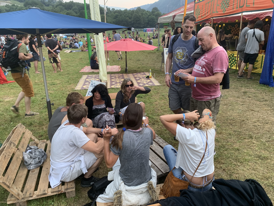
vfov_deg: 53.1
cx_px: 137
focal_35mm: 26
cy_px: 103
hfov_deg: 67.3
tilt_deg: -17.9
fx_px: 206
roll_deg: +2.1
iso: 125
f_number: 1.8
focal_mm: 4.25
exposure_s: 1/60
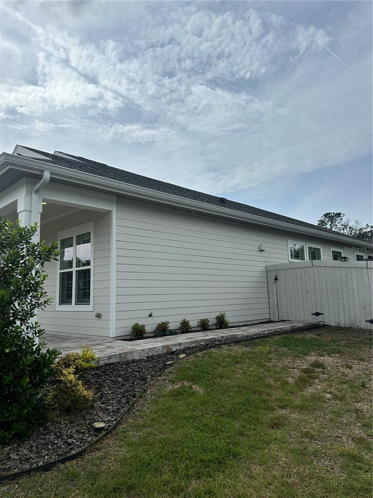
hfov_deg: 56.8
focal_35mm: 24
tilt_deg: +7.9
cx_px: 186
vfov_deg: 71.6
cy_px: 249
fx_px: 345
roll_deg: +1.2
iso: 80
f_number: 1.78
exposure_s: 1/9709
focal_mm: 6.86
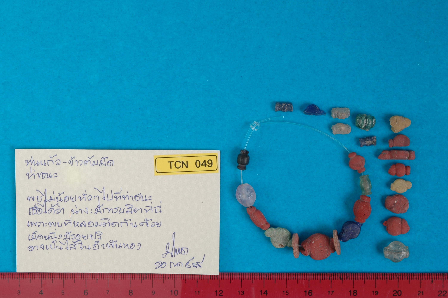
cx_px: 224
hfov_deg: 28.1
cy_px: 149
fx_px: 895
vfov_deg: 18.9
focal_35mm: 72
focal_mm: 48
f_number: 29
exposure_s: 1/5
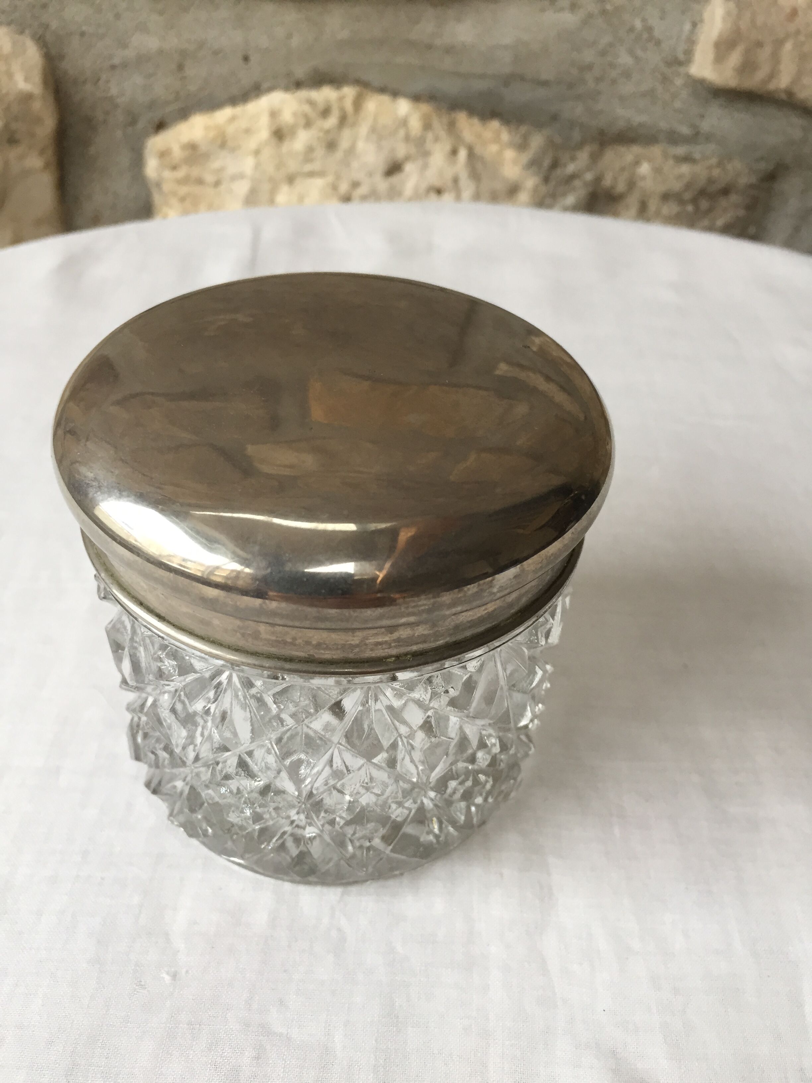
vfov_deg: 61.7
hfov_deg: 48.2
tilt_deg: -40.7
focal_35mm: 29
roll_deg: -1.7
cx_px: 406
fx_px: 907
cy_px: 542
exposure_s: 1/33
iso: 100
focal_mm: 4.15
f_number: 2.2
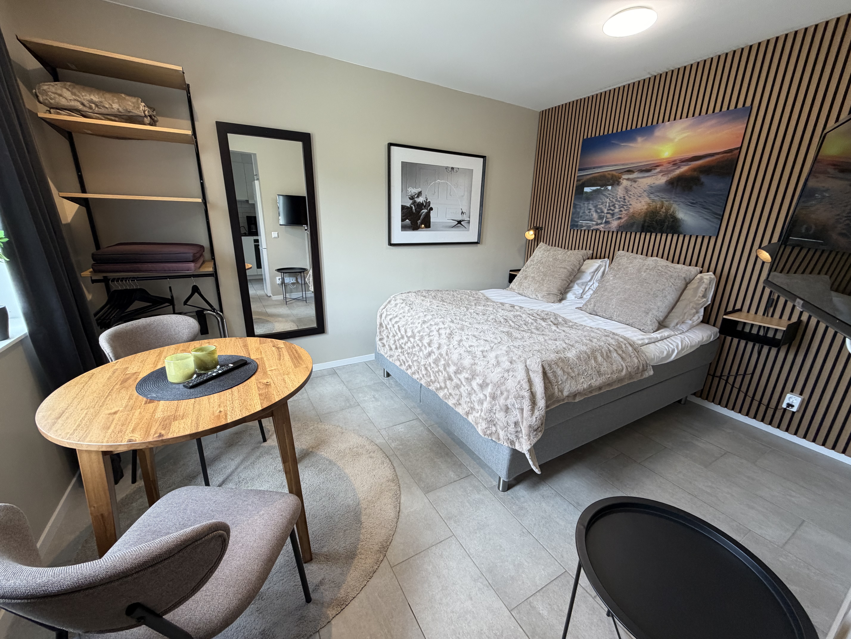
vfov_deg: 85.7
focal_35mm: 14
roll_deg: -0.7
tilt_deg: -17.0
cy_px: 320
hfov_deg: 102.1
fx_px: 344
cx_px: 426
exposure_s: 1/121
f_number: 2.2
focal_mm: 2.22
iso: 200
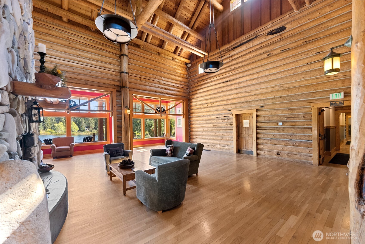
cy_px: 122
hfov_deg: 104.2
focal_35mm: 14
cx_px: 182
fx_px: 142
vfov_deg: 81.3
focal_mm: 14
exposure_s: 1/15
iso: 400
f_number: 2.8
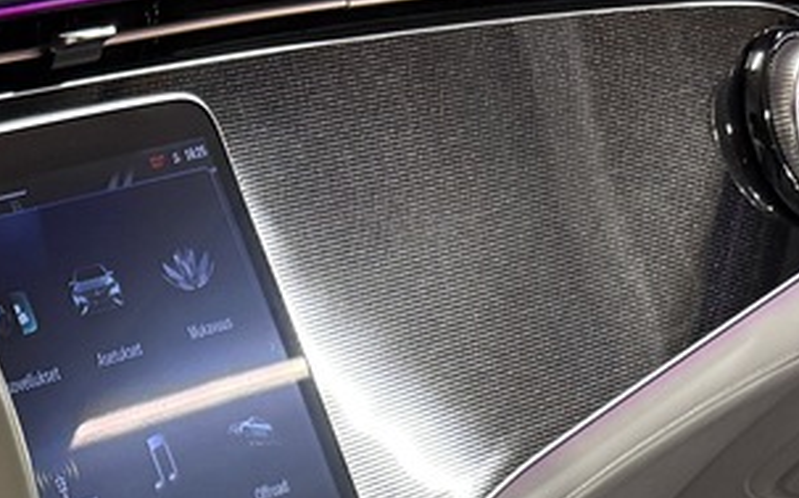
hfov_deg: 15.5
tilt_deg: -33.1
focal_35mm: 121
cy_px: 1130
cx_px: -490
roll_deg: -1.7
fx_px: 2633
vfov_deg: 9.7
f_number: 1.78
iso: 160
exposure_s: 1/50
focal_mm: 6.76
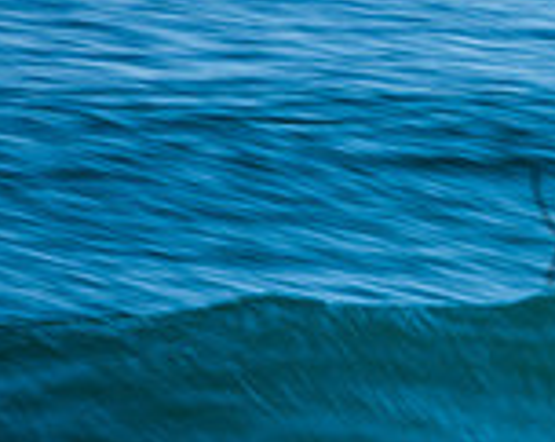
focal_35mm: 2690
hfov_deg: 0.7
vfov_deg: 0.6
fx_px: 44101
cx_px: 906
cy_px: 195
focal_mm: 500
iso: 100
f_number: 20
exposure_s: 1/20
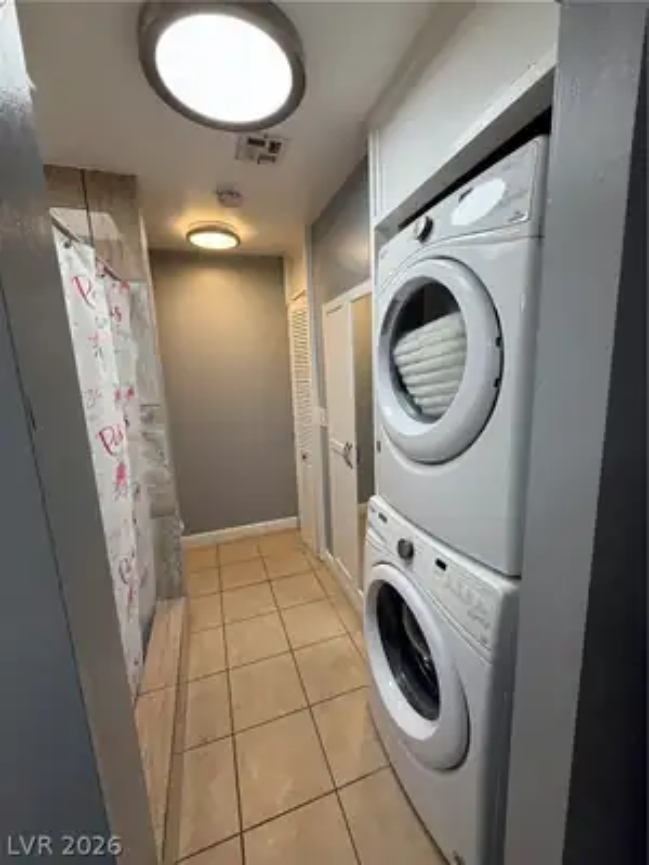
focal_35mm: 14
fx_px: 350
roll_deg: +2.3
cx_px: 324
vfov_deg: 102.1
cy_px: 432
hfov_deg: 85.7
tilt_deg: -9.9
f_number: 2.2
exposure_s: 1/120
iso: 125
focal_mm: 2.22
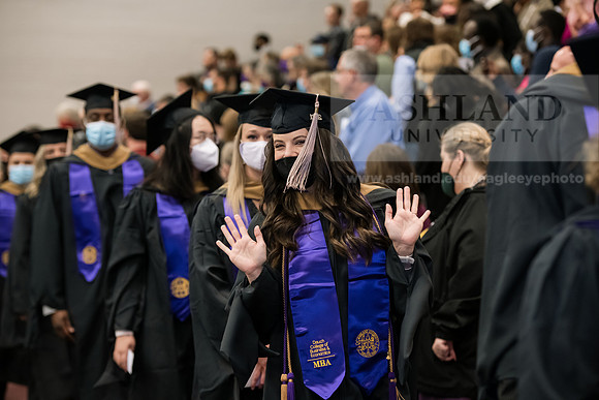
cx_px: 300
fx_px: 1864
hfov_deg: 18.3
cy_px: 200
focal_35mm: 112
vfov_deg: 12.2
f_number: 4
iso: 2000
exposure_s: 1/200
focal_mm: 112
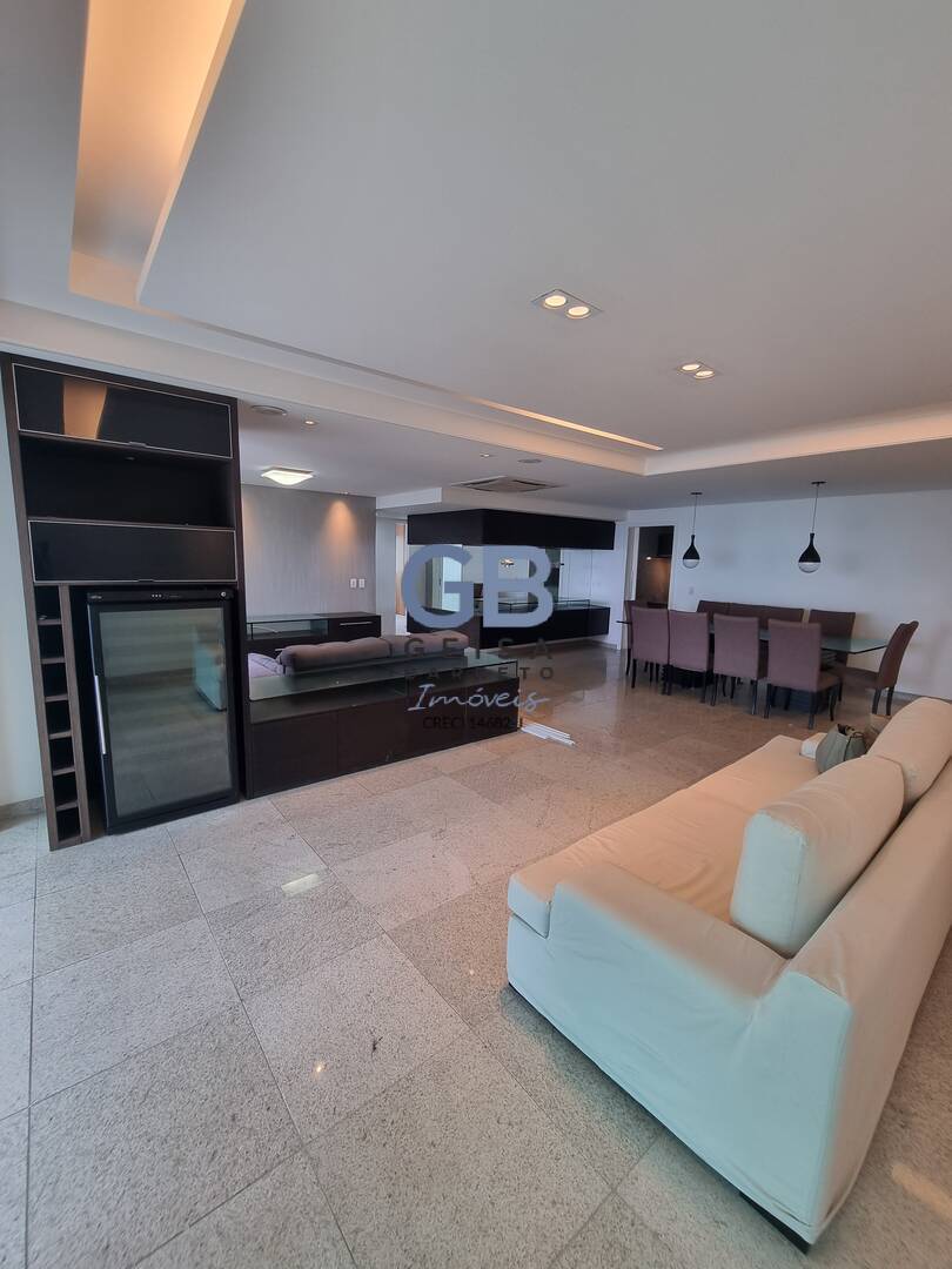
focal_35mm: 13
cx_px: 476
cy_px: 634
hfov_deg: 89.9
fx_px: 477
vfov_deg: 106.2
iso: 80
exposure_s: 1/60
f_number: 2.2
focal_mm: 2.2
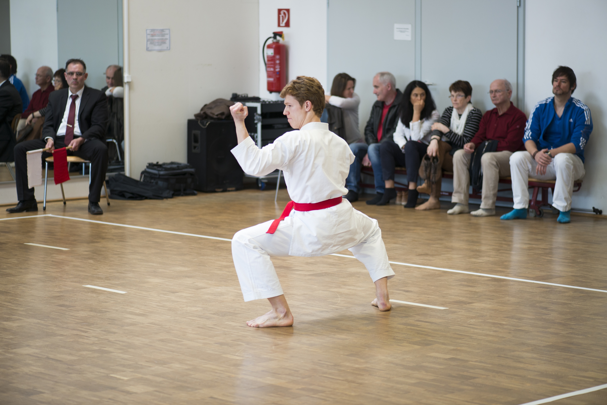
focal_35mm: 105
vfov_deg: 13.0
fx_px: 1771
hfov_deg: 19.5
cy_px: 202
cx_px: 304
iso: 500
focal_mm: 105
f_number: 2.8
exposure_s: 1/125
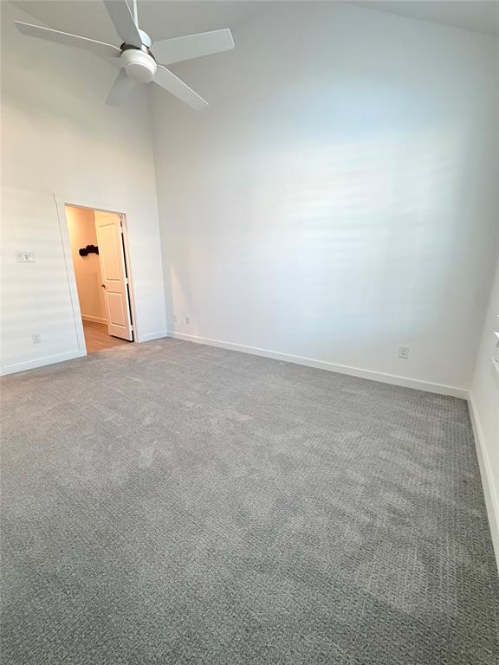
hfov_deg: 85.7
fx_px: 269
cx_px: 250
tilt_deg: -12.0
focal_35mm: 14
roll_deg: -0.3
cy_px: 332
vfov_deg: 102.1
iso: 500
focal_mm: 2.22
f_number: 2.2
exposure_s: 1/60
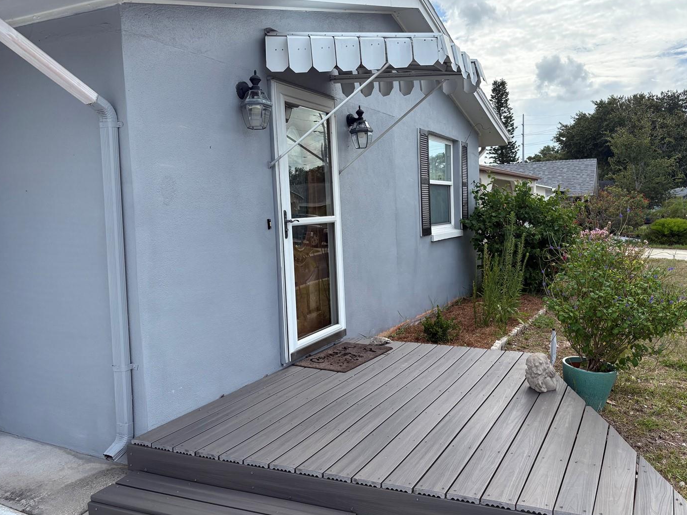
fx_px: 595
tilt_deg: -2.7
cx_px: 374
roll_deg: +2.5
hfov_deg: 59.9
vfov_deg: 46.8
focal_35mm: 30
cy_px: 245
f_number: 1.6
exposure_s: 1/2364
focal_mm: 5.96
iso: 64
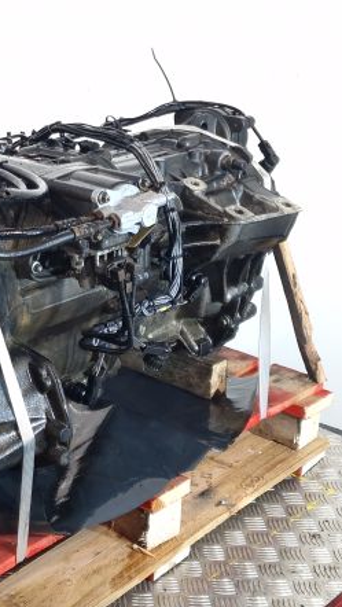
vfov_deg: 58.0
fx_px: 548
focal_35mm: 34
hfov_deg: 32.5
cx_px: 16
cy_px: 302
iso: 100
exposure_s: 1/50
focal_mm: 6.4
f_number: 1.8
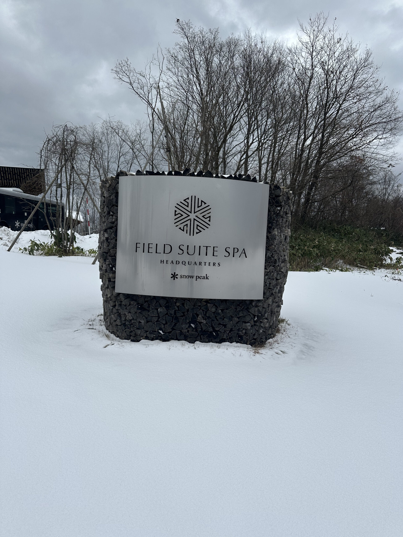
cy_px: 268
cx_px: 202
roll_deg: -3.3
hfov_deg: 56.8
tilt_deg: -0.5
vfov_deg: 71.6
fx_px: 373
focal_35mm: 24
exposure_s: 1/3247
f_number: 1.78
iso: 80
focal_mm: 6.86
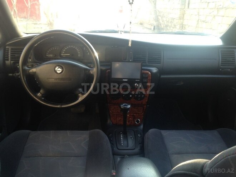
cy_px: 88
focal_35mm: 33
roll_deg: -0.8
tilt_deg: -18.4
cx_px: 118
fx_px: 225
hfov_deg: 55.4
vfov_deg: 42.9
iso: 50
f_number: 2.4
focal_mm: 4.12
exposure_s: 1/30
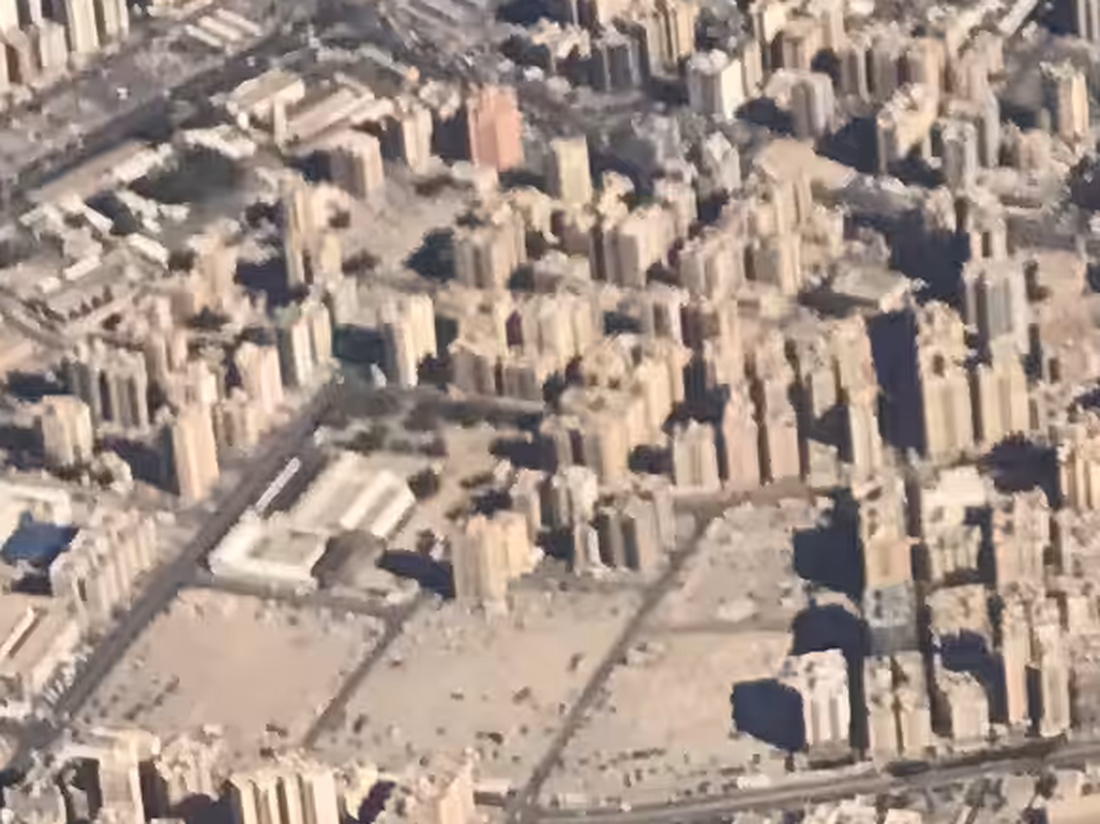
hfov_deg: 9.2
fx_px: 6162
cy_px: -1204
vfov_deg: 7.2
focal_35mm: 194
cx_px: 2582
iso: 20
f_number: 1.8
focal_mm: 3.99
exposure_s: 1/2660
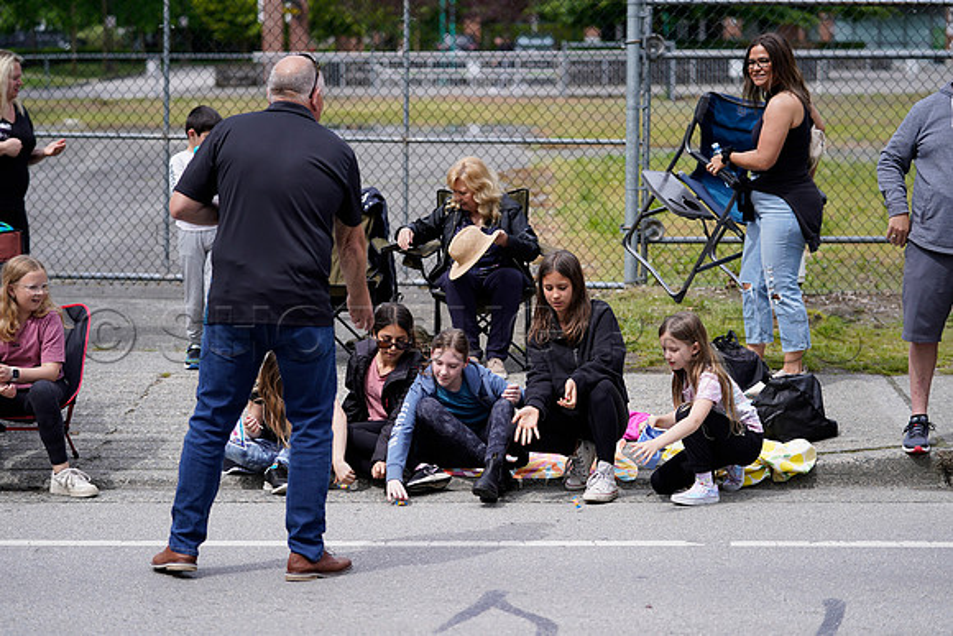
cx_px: 476
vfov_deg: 15.9
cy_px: 318
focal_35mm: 86
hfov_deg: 23.6
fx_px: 2277
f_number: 2.8
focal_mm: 86
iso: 100
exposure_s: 1/400
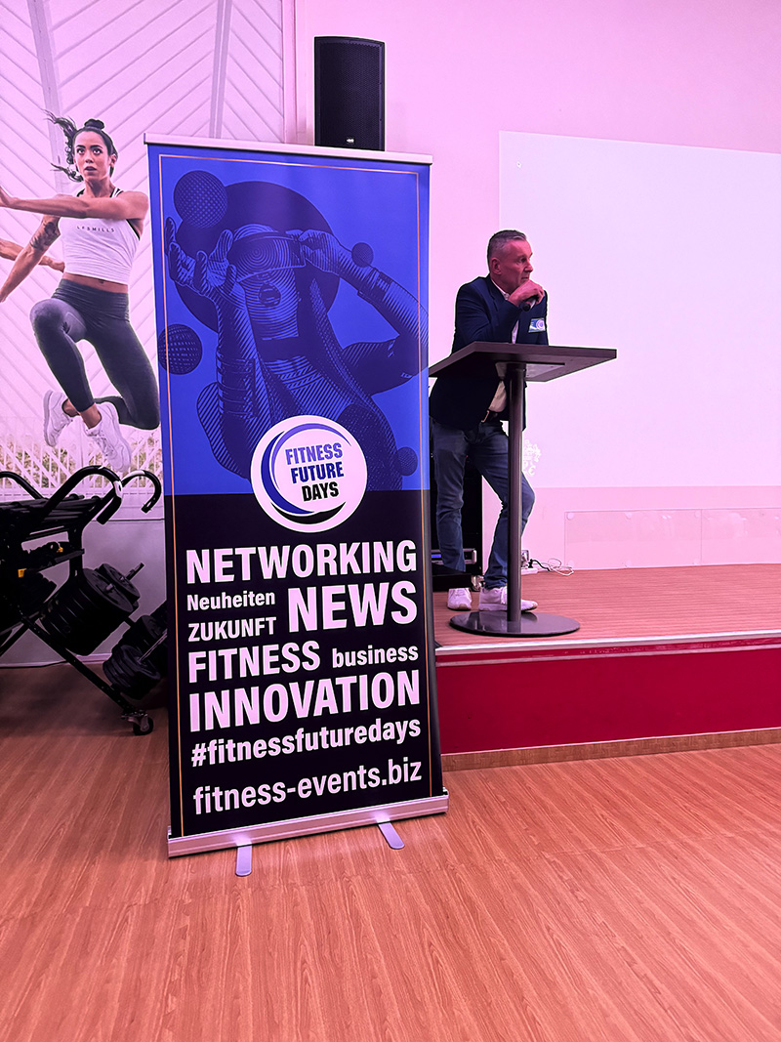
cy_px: 521
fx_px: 722
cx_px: 390
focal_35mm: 24
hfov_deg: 56.8
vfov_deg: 71.6
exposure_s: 1/52
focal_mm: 6.76
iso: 800
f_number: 1.78
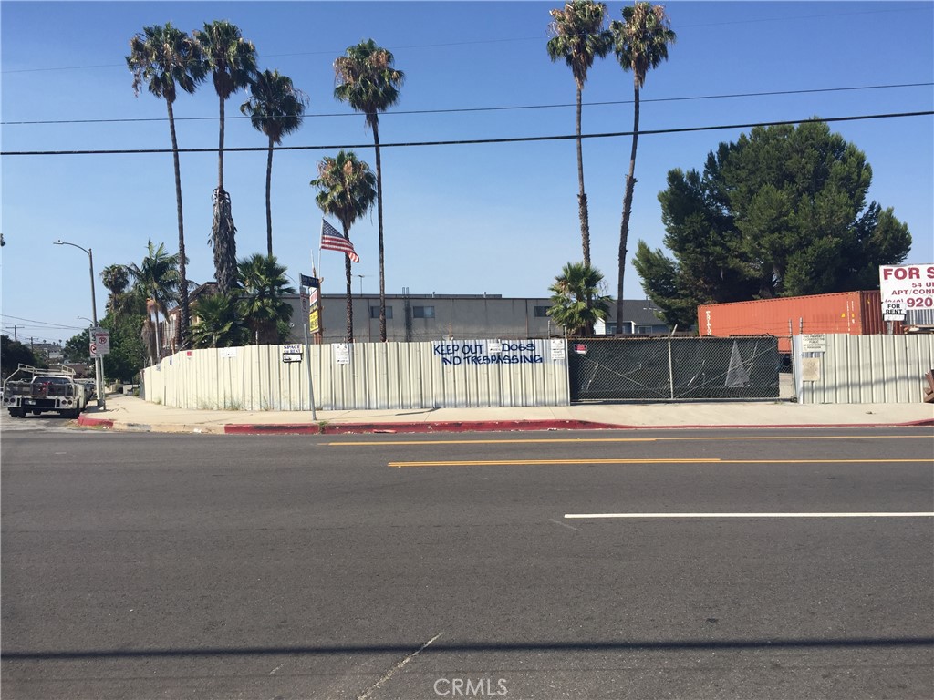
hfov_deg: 61.7
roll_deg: +0.7
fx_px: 782
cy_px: 350
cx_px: 467
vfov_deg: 48.2
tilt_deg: -2.6
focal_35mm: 29
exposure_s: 1/1799
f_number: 2.2
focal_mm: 4.15
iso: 32
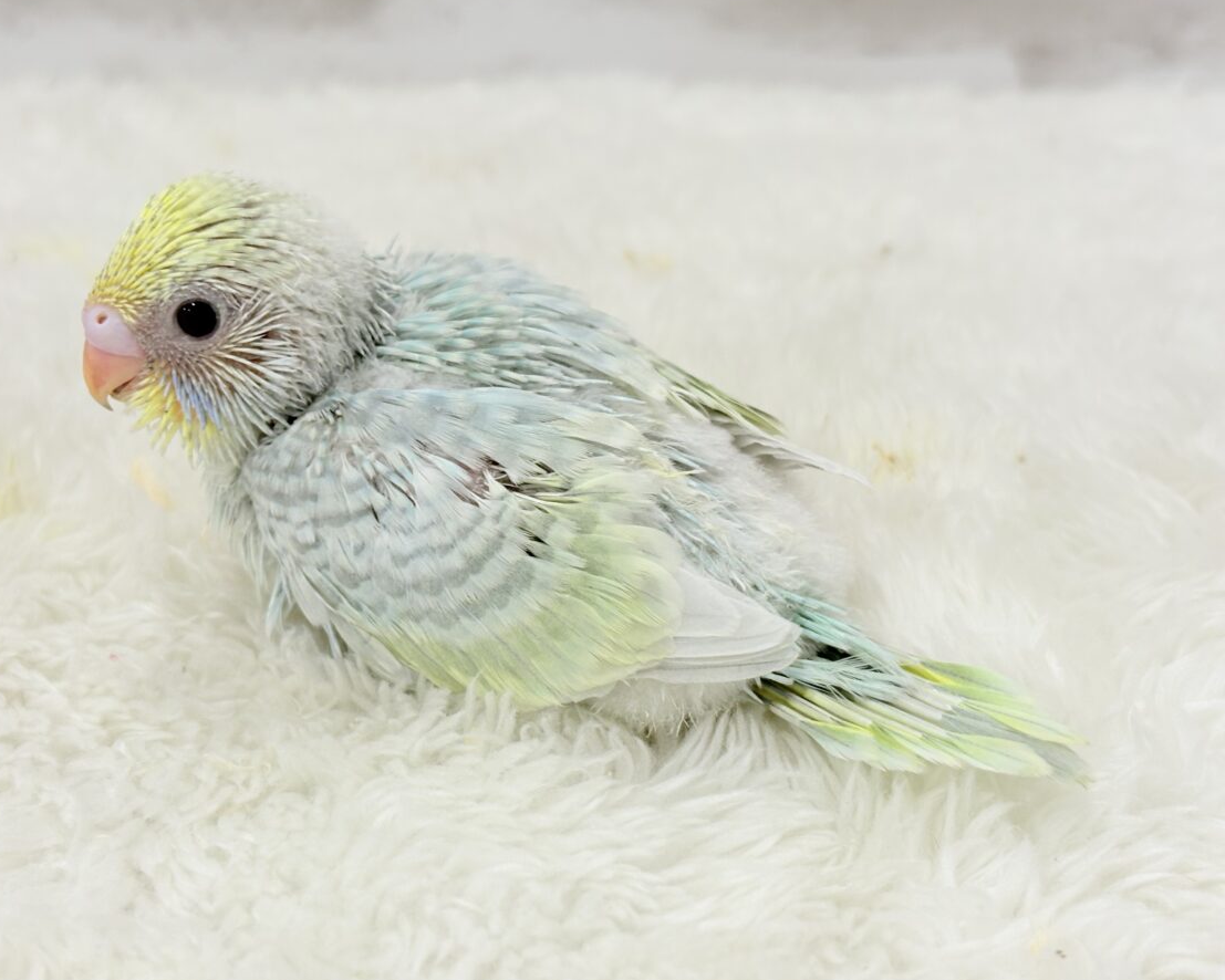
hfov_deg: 34.1
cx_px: 579
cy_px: 486
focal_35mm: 55
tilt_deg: -27.6
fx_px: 1994
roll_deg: +0.4
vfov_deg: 27.6
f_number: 1.6
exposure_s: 1/100
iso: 50
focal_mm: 5.96
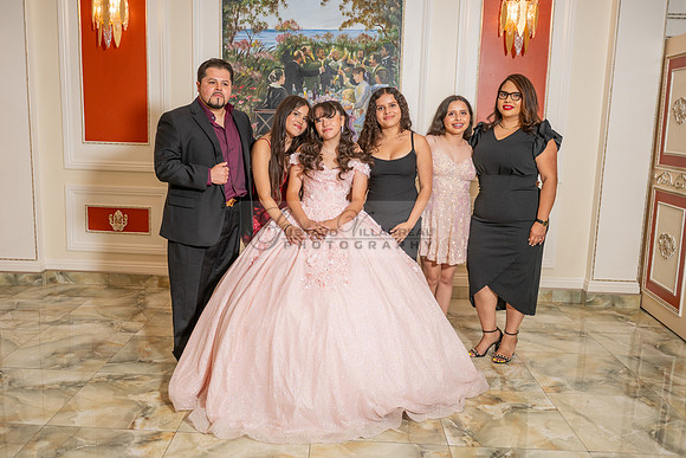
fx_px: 650
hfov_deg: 55.6
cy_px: 225
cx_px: 312
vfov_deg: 38.8
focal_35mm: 34
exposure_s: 1/200
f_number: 2.8
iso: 320
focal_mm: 31
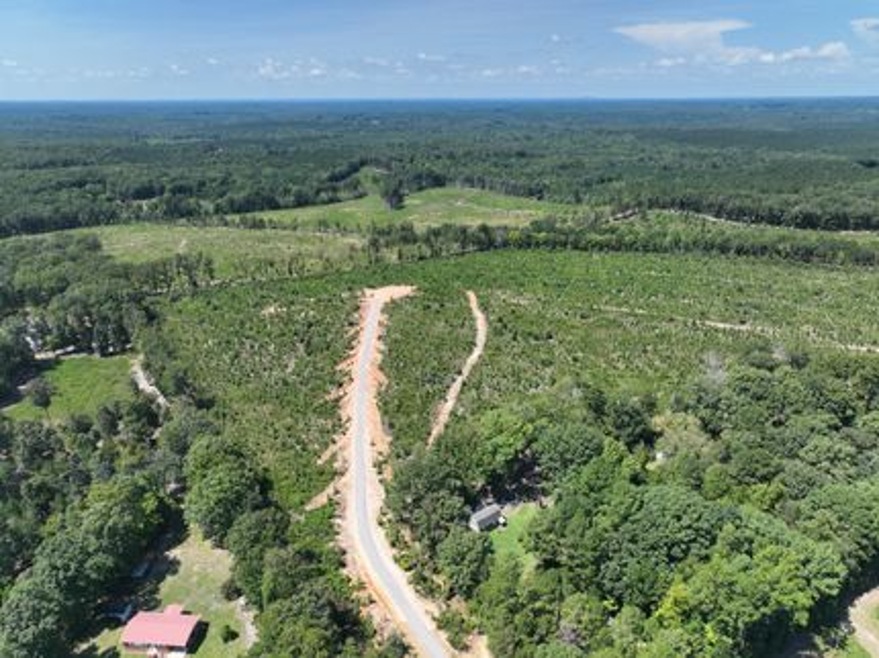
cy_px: 329
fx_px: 609
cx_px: 440
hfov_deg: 71.6
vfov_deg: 56.8
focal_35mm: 24
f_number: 3.2
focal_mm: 12.29
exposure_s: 1/2000
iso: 110
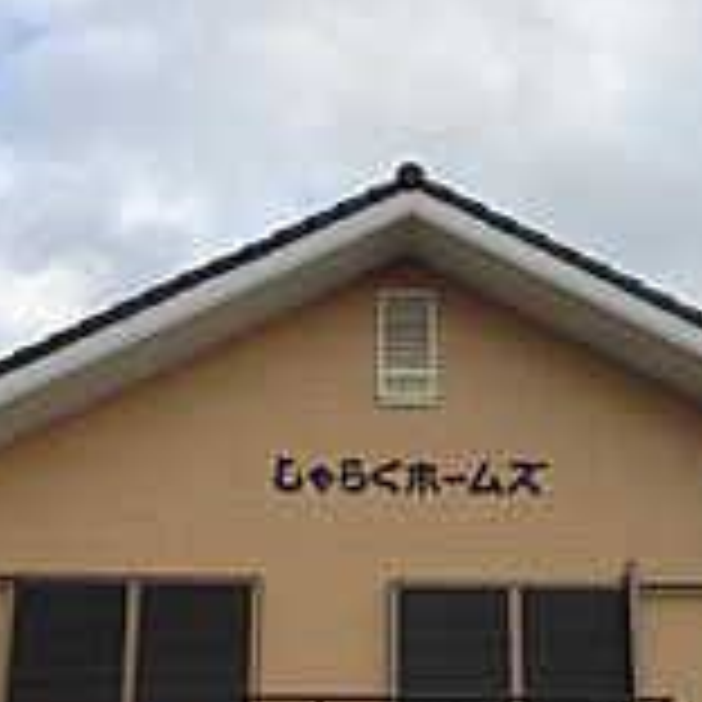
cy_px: 585
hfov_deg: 23.1
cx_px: 374
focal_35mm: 75
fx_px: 1721
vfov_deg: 22.7
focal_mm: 4.13
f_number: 2.4
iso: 50
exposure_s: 1/763
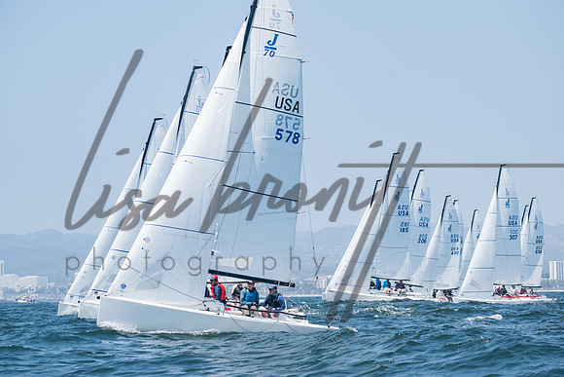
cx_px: 282
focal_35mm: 138
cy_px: 188
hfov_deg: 14.9
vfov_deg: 10.0
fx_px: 2160
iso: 400
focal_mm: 90
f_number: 8
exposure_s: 1/1250
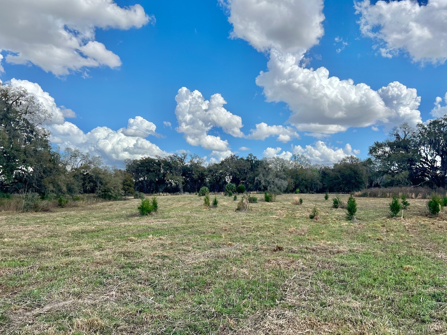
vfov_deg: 51.3
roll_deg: +0.5
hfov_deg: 65.3
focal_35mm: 27
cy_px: 172
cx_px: 228
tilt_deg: +1.9
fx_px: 349
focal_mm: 5.7
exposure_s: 1/5882
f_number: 1.5
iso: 50
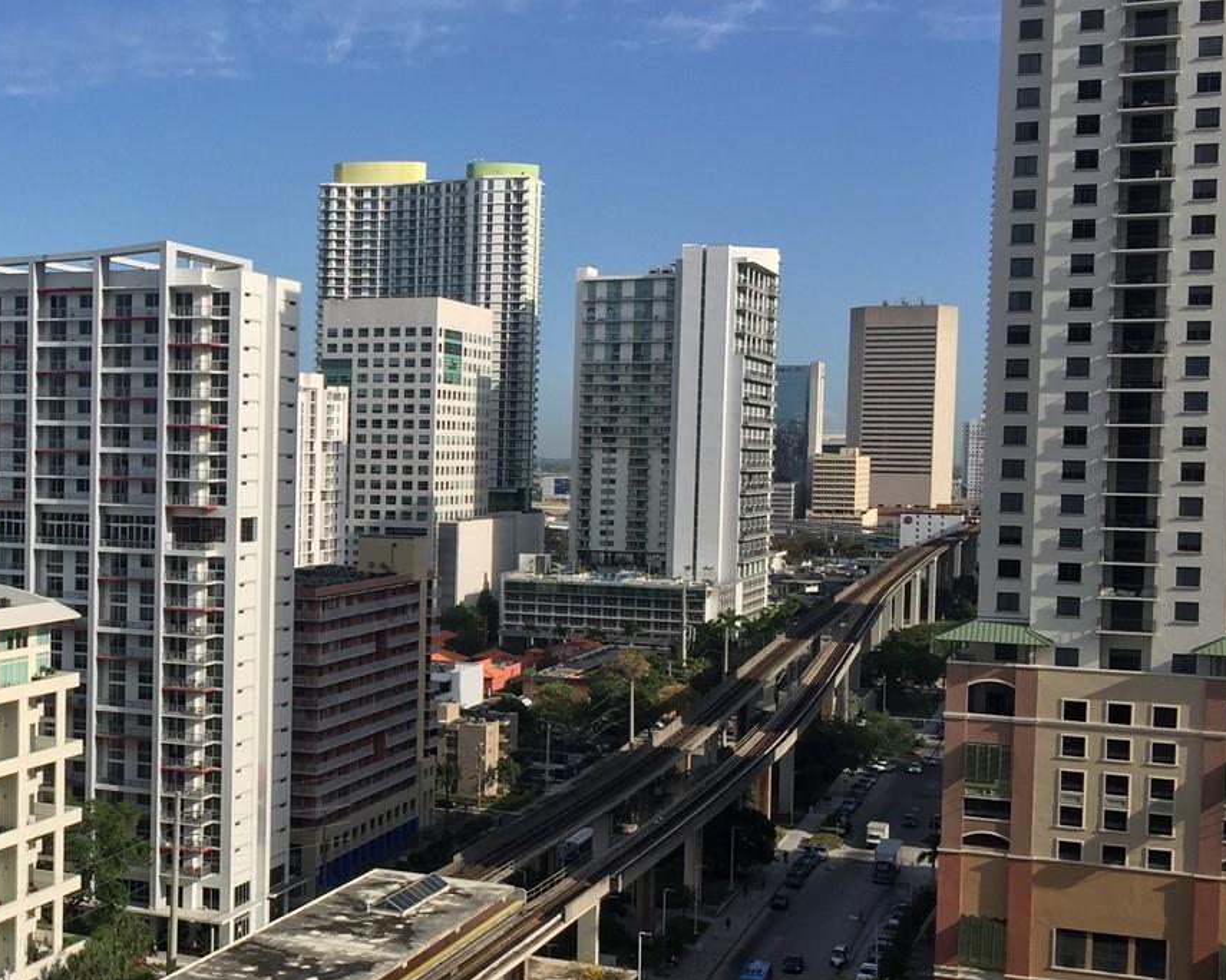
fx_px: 1923
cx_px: 120
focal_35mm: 53
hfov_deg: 33.5
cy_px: 585
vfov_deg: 28.5
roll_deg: -1.1
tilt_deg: -2.9
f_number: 2.2
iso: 32
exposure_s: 1/2639
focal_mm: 4.15
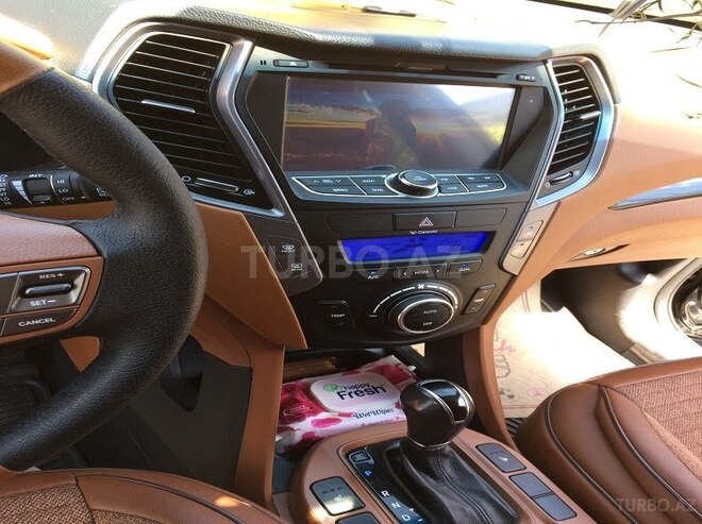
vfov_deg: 48.1
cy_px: 262
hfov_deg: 61.7
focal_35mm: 29
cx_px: 351
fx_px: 587
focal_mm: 4.15
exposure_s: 1/100
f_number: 2.2
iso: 50
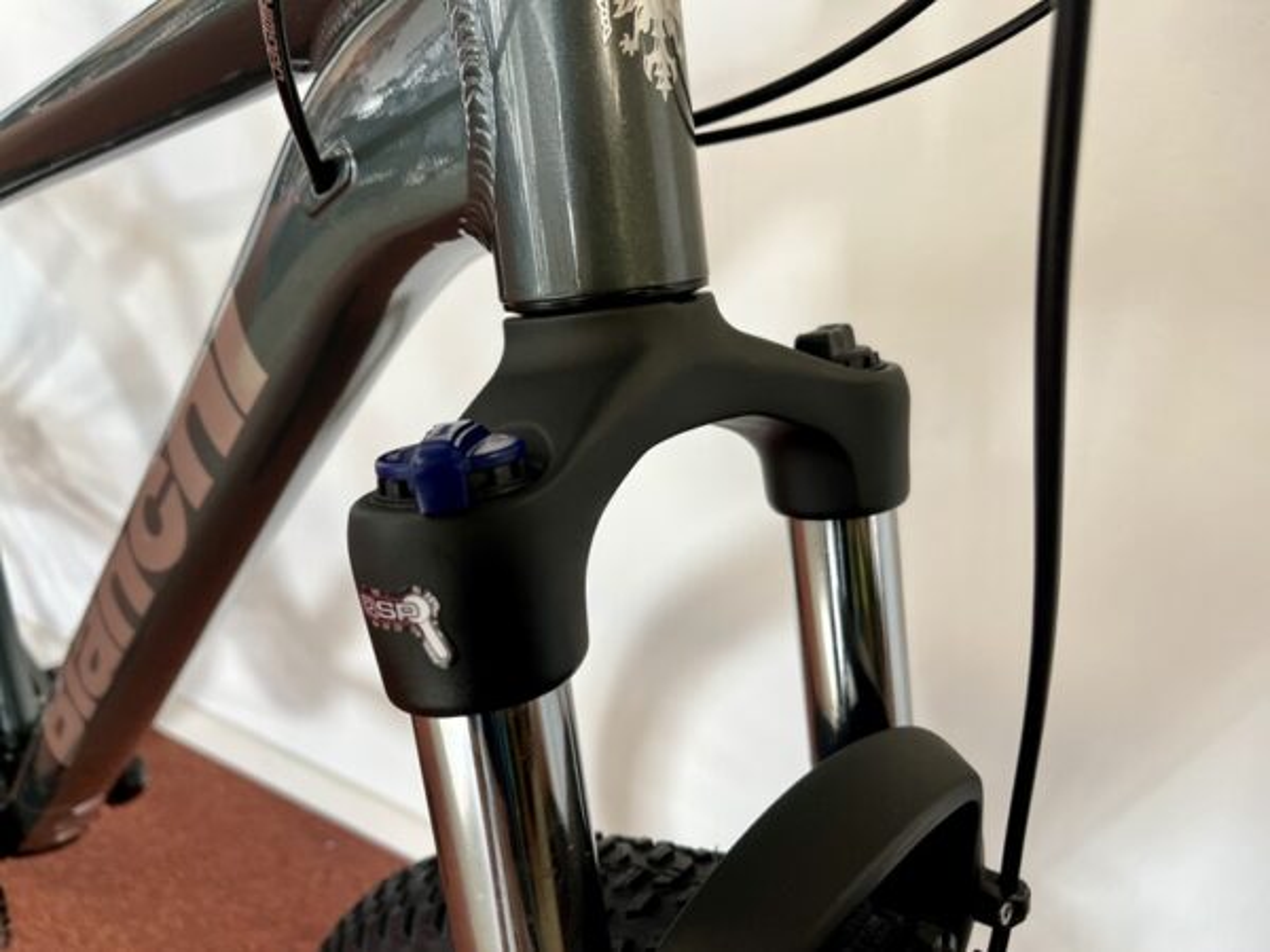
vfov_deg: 53.1
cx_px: 635
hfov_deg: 67.3
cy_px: 476
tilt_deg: -30.9
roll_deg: -6.3
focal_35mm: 26
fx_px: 954
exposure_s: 1/122
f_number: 1.6
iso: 100
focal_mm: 5.1
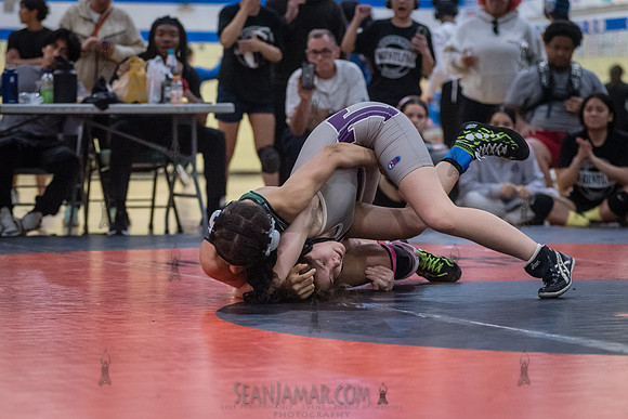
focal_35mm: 130
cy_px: 227
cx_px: 271
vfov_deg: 10.5
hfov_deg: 15.7
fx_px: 2273
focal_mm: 112
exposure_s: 1/400
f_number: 3.5
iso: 8000
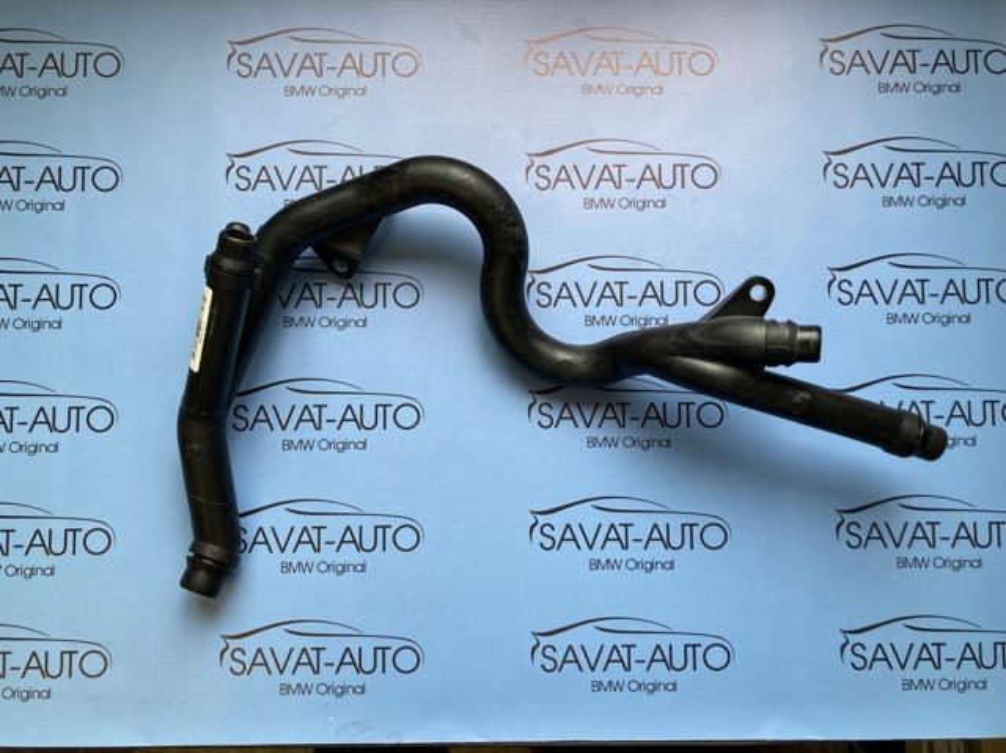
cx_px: 503
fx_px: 813
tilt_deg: -86.3
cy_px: 376
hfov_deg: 63.5
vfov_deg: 49.7
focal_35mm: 28
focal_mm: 3.99
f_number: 1.8
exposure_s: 1/100
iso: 25
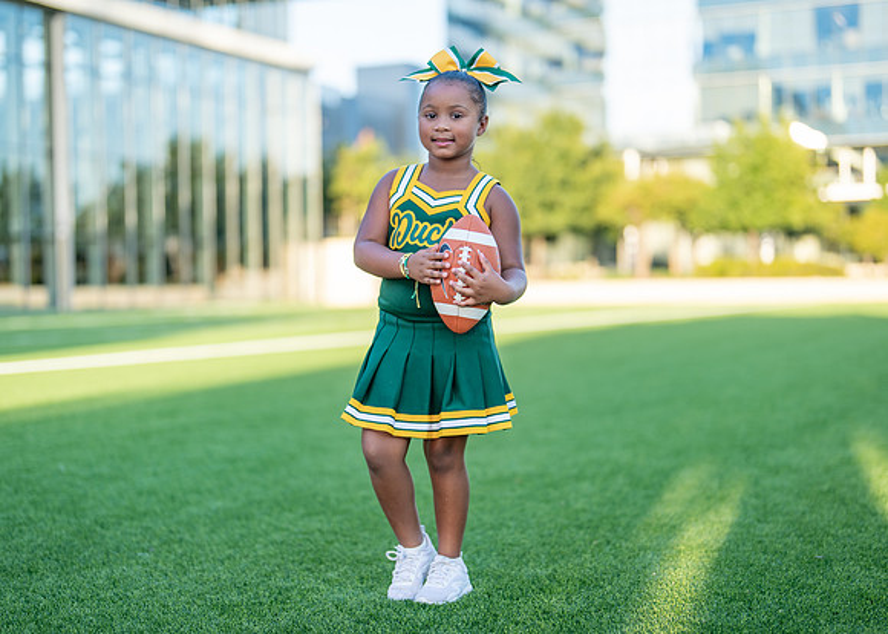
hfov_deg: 35.2
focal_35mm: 55
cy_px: 329
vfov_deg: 25.5
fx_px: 1398
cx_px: 447
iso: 100
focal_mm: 50
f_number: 1.2
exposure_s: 1/1000
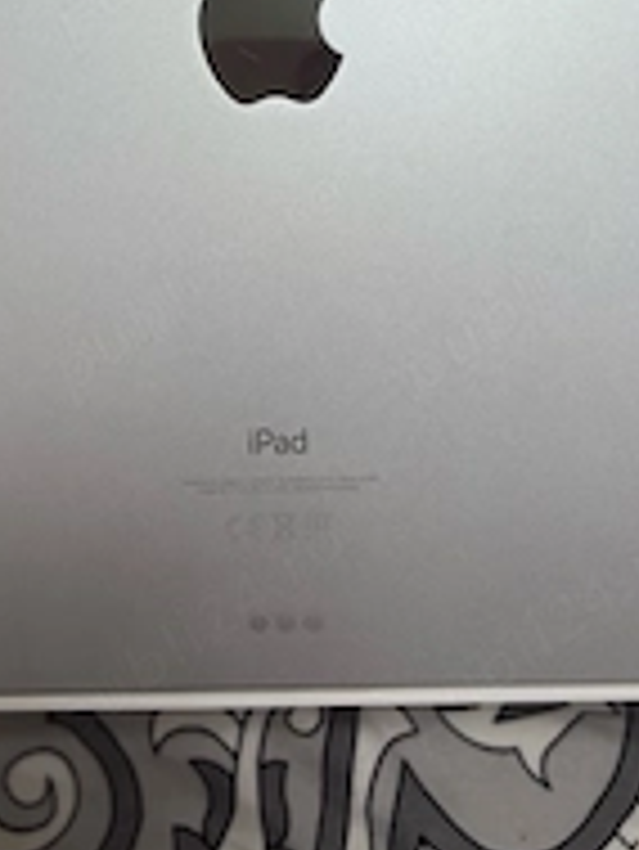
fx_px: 1352
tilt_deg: -87.1
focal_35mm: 55
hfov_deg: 26.6
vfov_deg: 32.0
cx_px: 288
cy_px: -13
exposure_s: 1/120
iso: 64
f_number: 1.6
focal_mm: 5.96
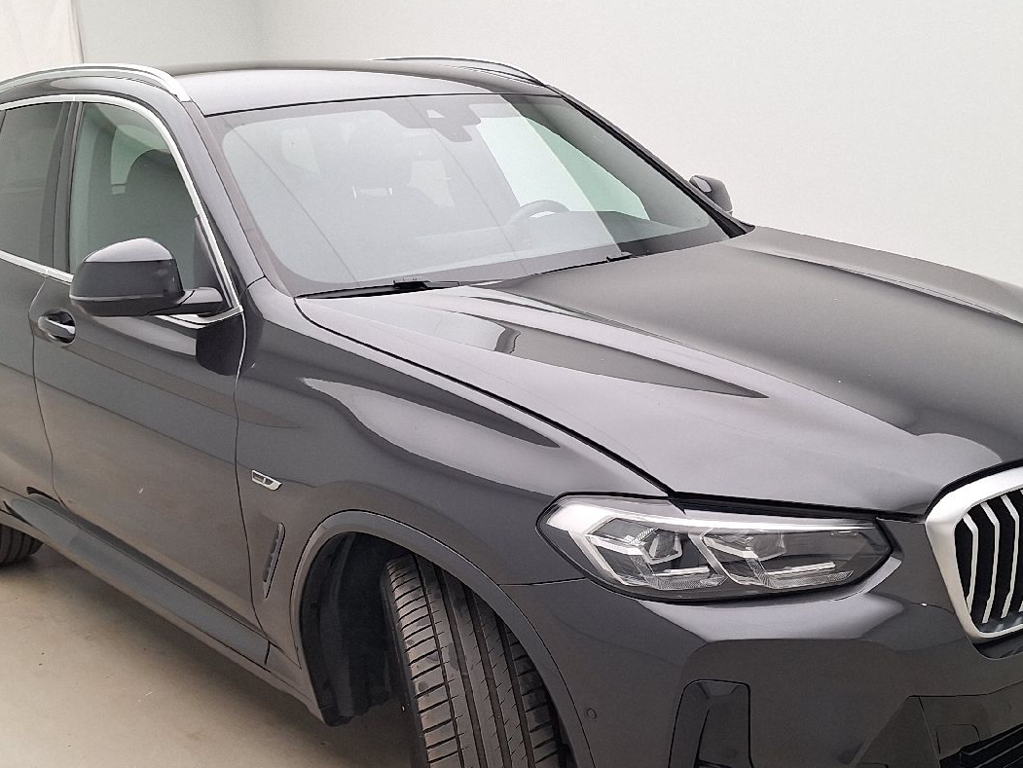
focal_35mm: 42
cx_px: 566
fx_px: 1242
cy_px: 445
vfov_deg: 34.3
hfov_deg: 44.7
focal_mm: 5.54
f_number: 1.8
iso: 50
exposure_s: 1/100
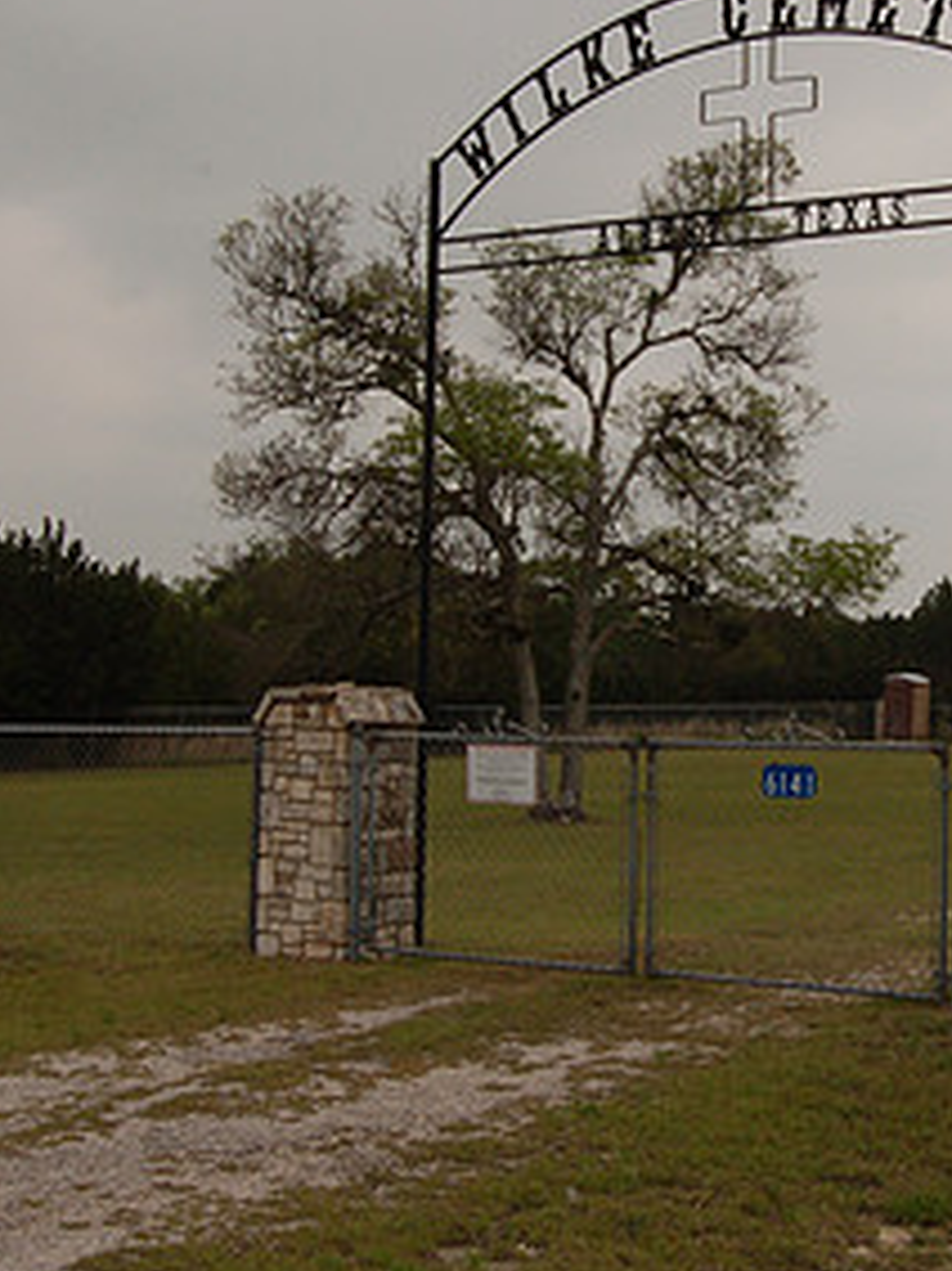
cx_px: 759
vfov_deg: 28.5
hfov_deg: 21.3
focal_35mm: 68
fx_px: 2495
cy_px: 472
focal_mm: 23
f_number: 14
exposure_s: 1/320
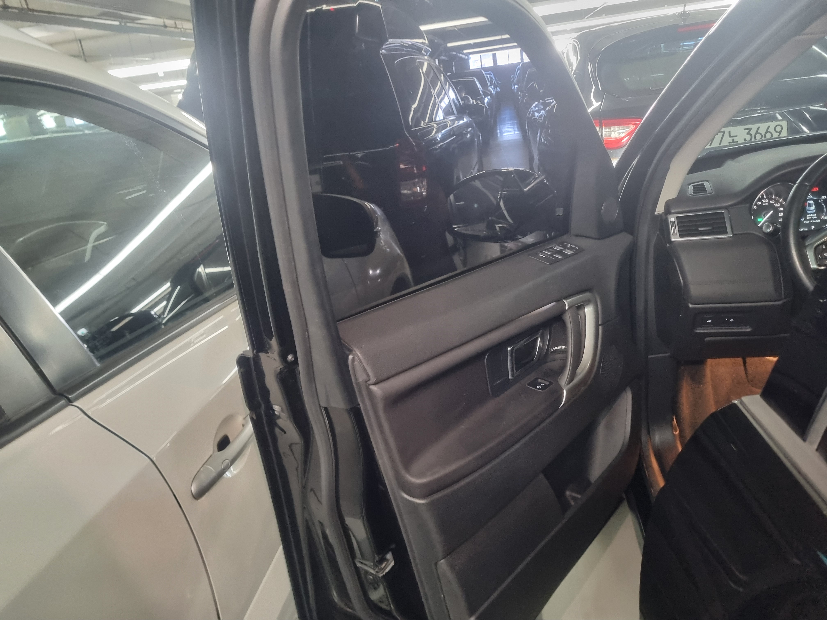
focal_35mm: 26
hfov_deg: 67.3
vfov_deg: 53.1
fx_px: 621
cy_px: 310
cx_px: 414
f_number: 1.8
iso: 1250
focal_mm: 5.4
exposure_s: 1/23
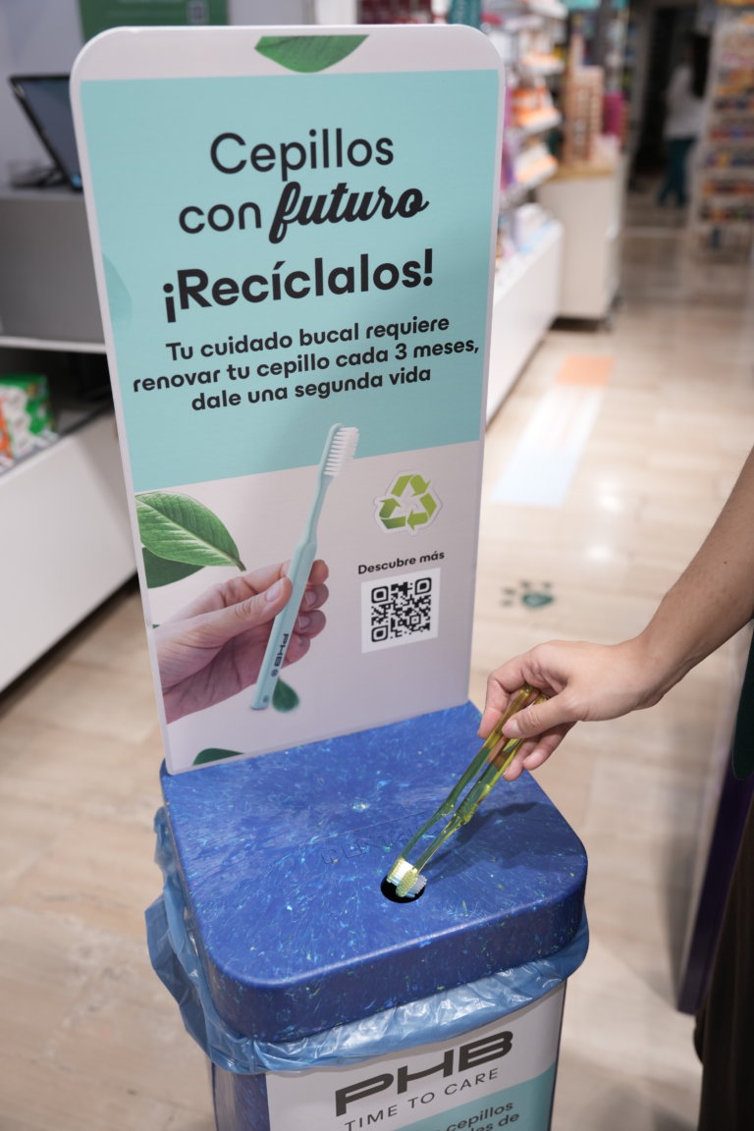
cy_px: 566
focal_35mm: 31
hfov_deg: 42.3
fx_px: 974
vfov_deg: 60.3
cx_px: 377
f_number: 2.8
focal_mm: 31
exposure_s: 1/250
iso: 400
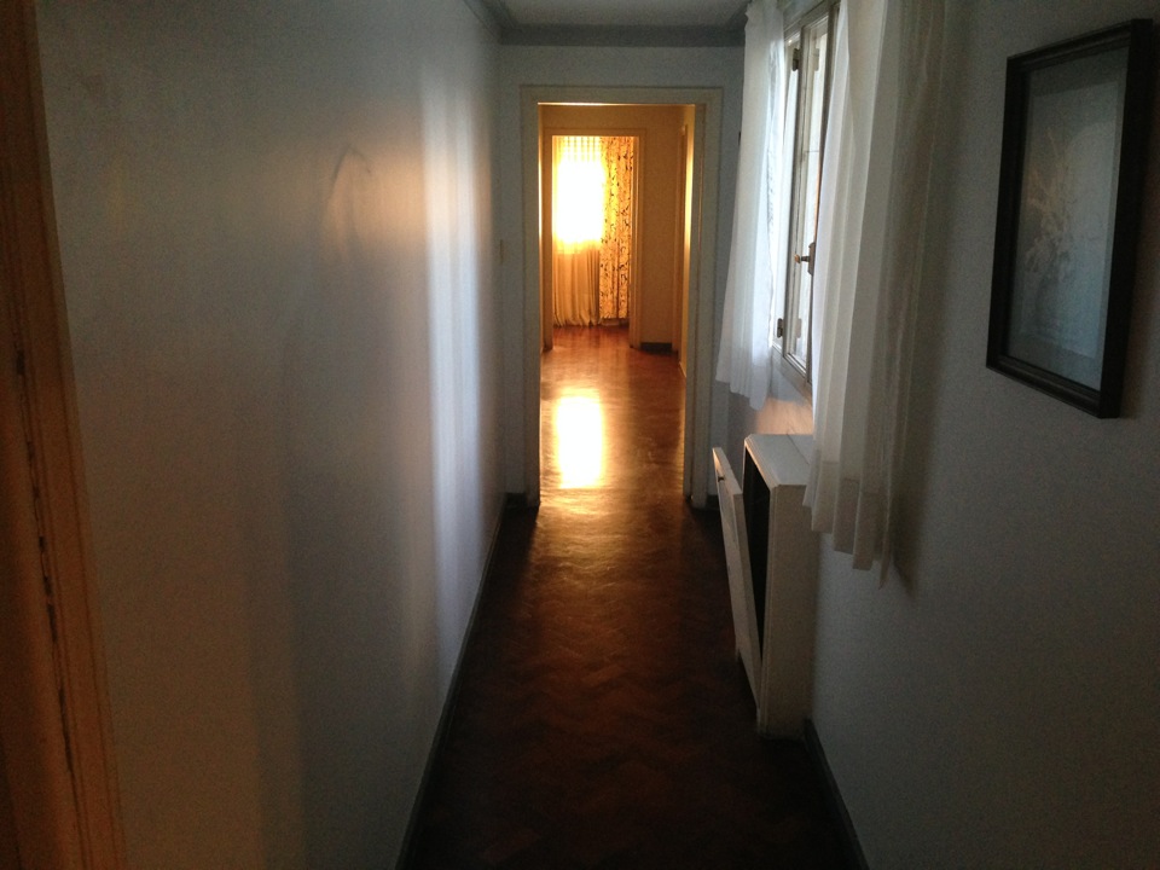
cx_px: 580
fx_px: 1106
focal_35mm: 33
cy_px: 435
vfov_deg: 42.9
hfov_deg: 55.4
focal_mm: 4.12
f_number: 2.4
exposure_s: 1/20
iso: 250
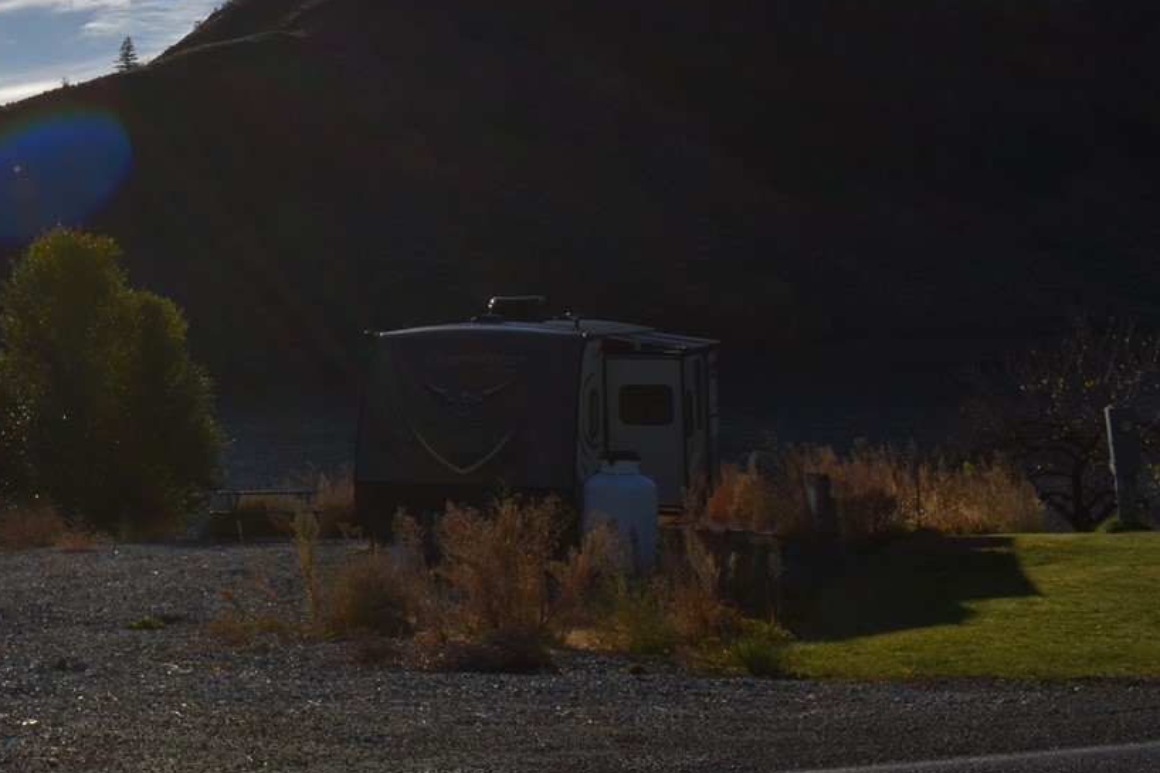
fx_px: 1804
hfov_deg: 32.8
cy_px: 131
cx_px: 6
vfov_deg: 23.7
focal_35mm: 56
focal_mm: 18
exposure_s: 1/640
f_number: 13
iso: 100
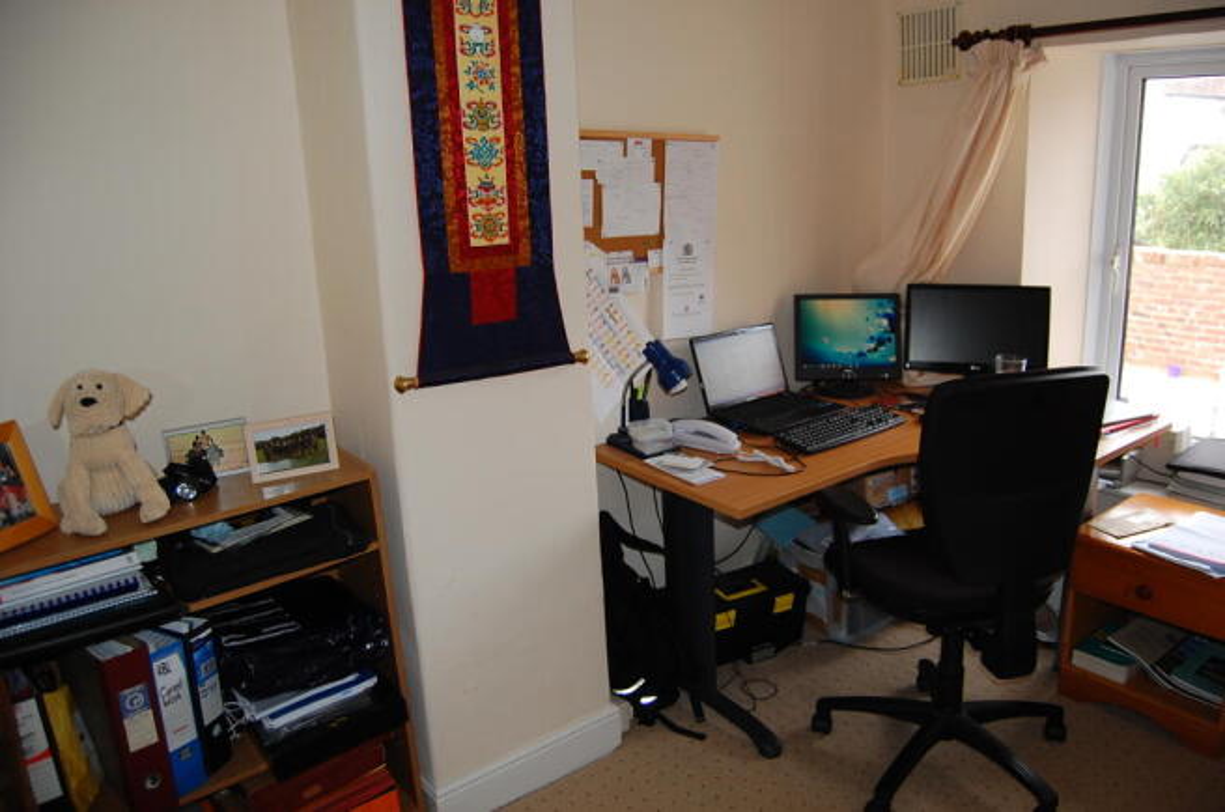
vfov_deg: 47.8
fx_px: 917
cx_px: 612
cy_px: 406
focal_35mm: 27
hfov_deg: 67.5
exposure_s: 1/60
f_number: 3.5
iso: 200
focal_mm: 18
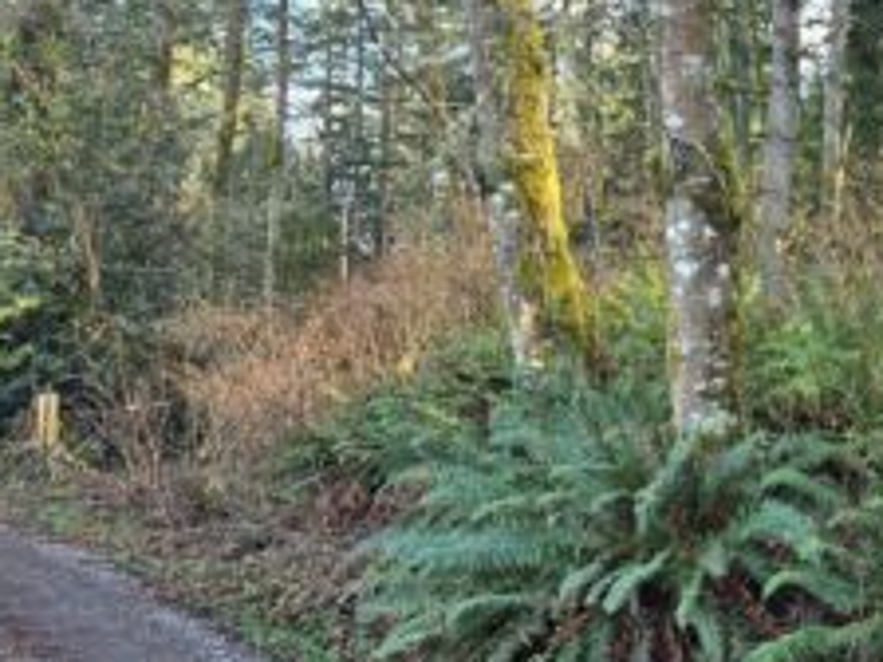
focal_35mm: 41
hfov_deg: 44.4
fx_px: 1046
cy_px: 319
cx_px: 650
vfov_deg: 35.1
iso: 64
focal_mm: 5.4
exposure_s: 1/180
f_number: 1.8
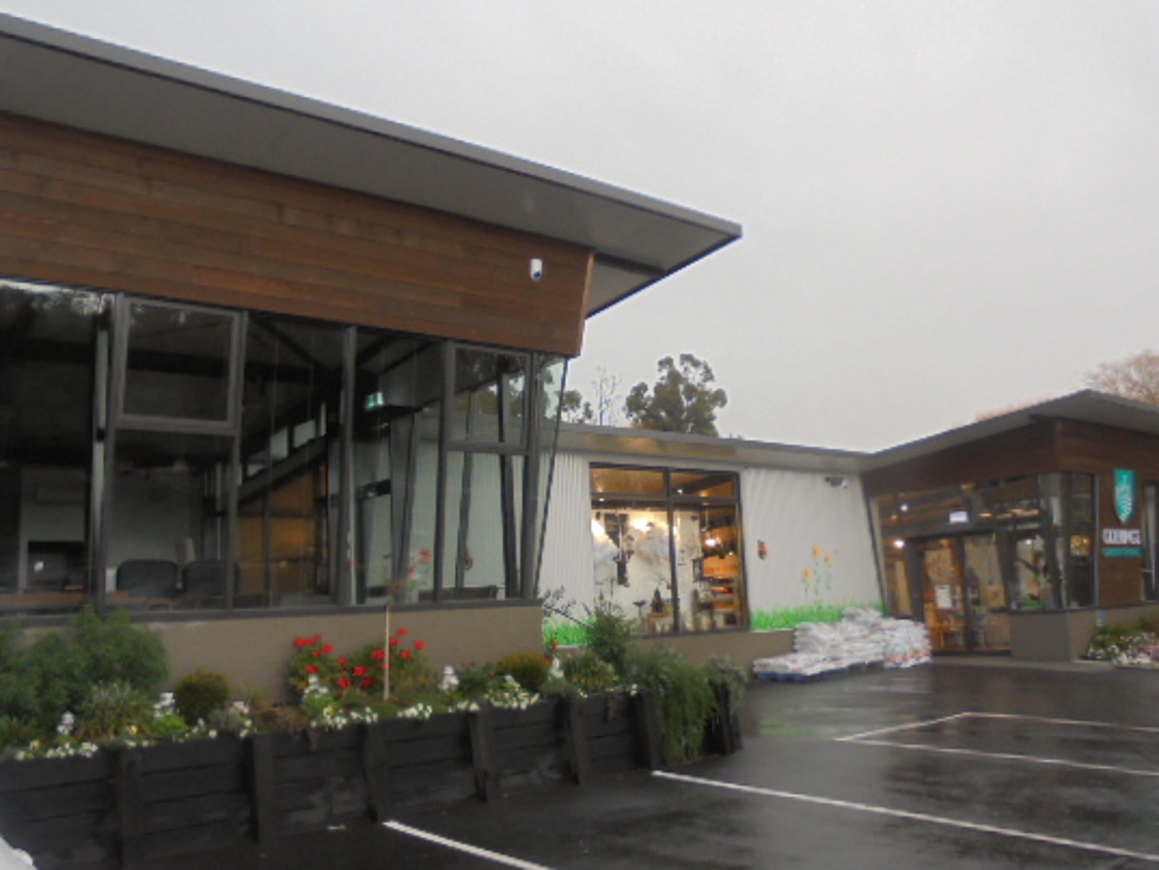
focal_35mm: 31
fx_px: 1038
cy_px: 432
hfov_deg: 58.3
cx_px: 583
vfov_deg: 45.5
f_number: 3.5
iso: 100
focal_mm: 4.6
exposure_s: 1/50
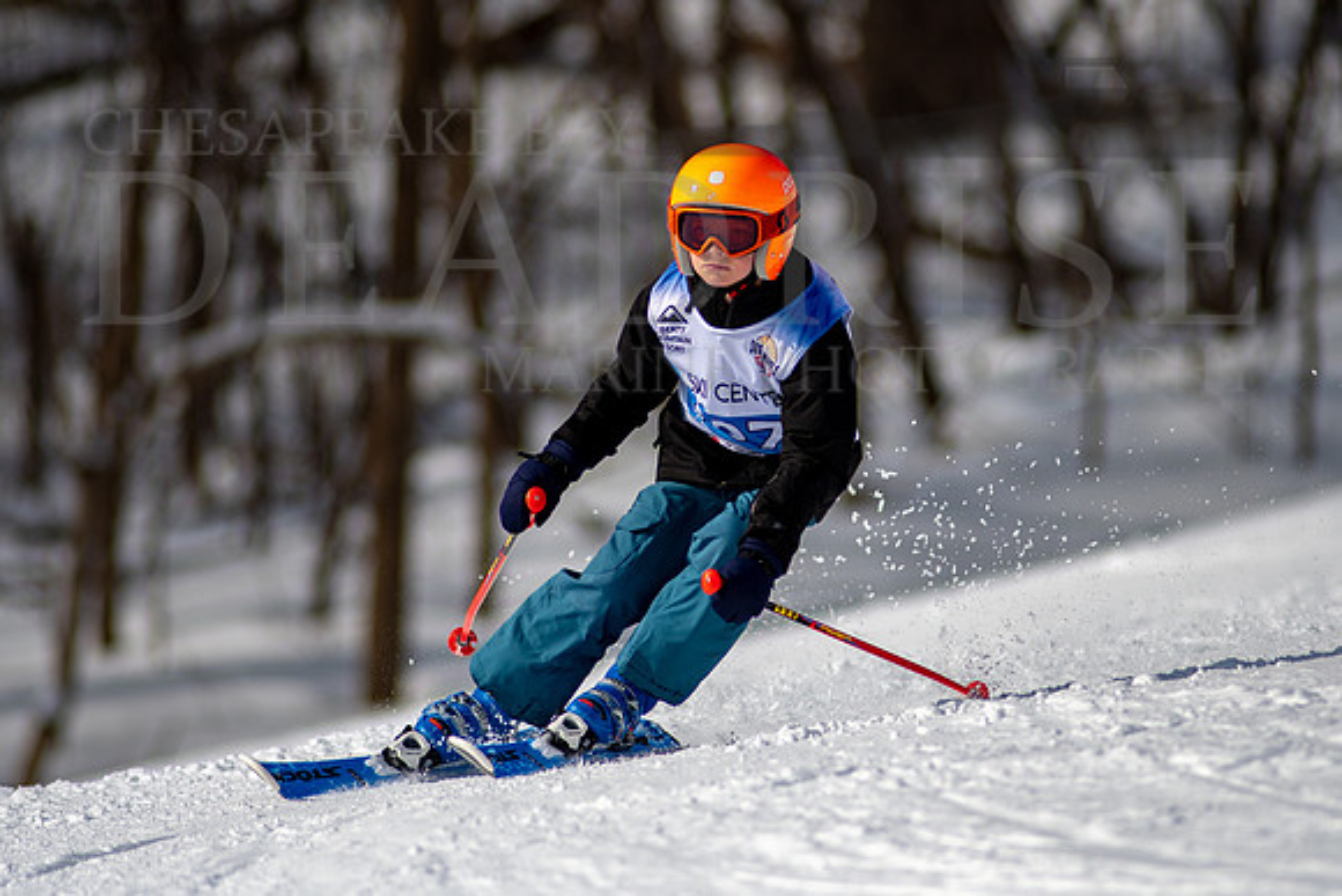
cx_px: 738
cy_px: 403
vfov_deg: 2.8
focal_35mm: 495
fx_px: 18464
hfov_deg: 4.2
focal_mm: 300
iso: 100
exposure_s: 1/6400
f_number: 2.8
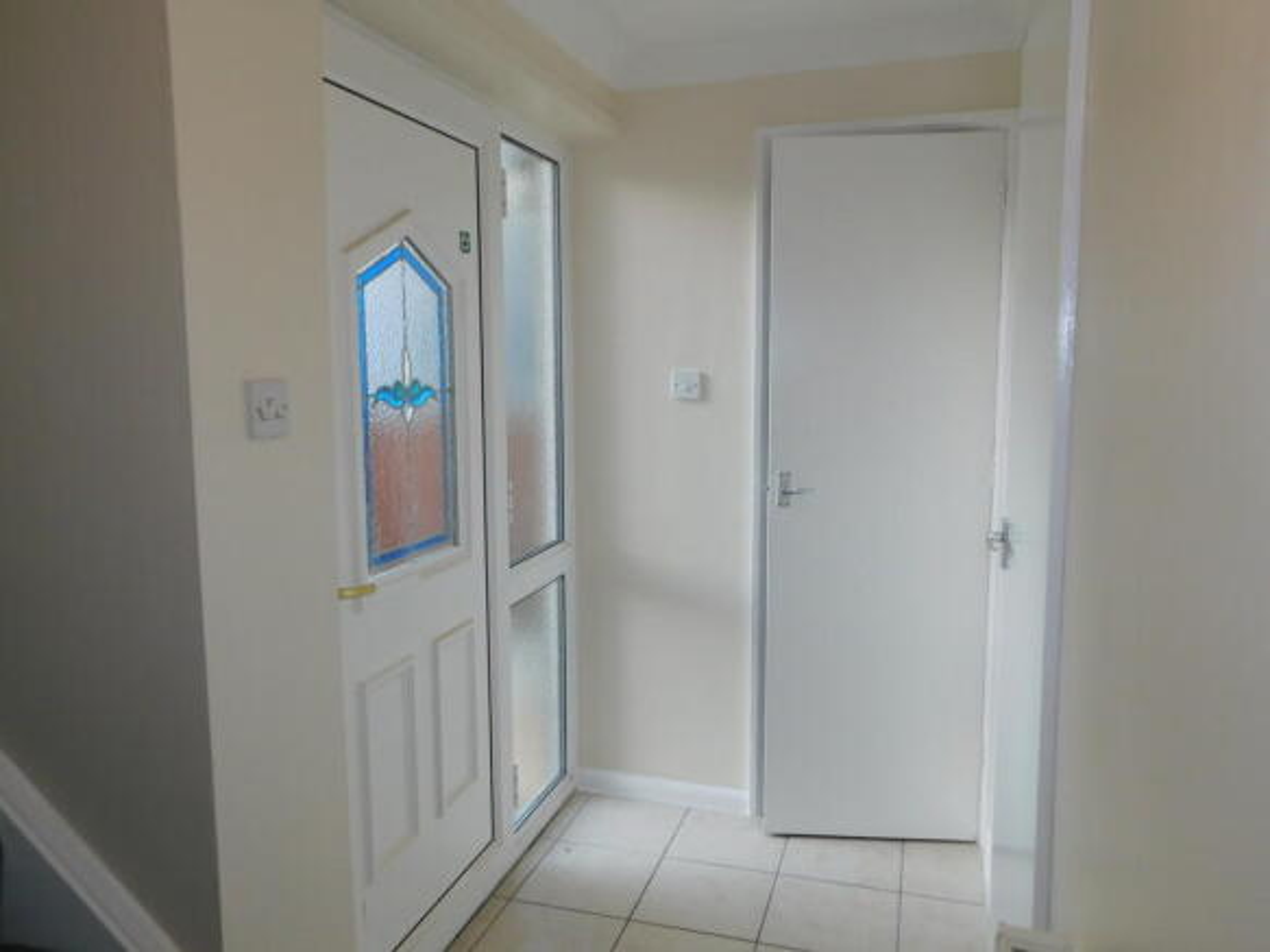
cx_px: 635
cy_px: 476
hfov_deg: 69.4
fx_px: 917
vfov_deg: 54.9
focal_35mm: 25
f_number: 3.1
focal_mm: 4.5
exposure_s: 1/100
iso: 125
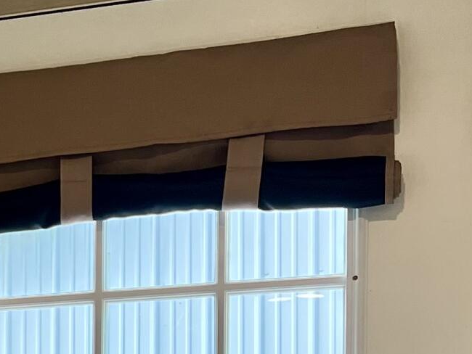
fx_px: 1637
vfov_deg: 11.7
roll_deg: +1.1
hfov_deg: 14.4
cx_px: -381
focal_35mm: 120
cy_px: 583
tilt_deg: -3.1
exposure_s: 1/120
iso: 80
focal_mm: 5.7
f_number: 1.5
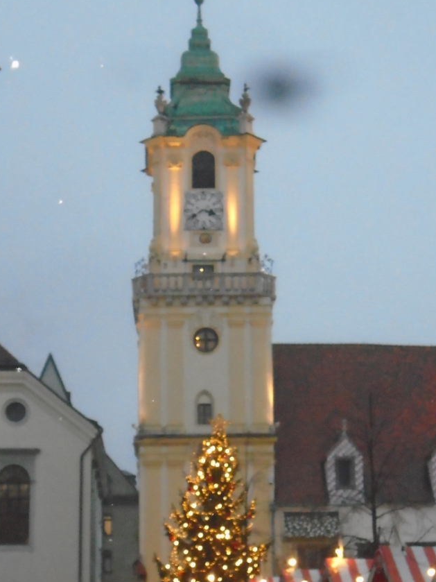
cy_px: 407
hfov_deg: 17.8
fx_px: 1394
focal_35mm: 83
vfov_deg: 23.4
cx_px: 259
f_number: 4.9
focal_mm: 10.2
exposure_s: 1/60
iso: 800
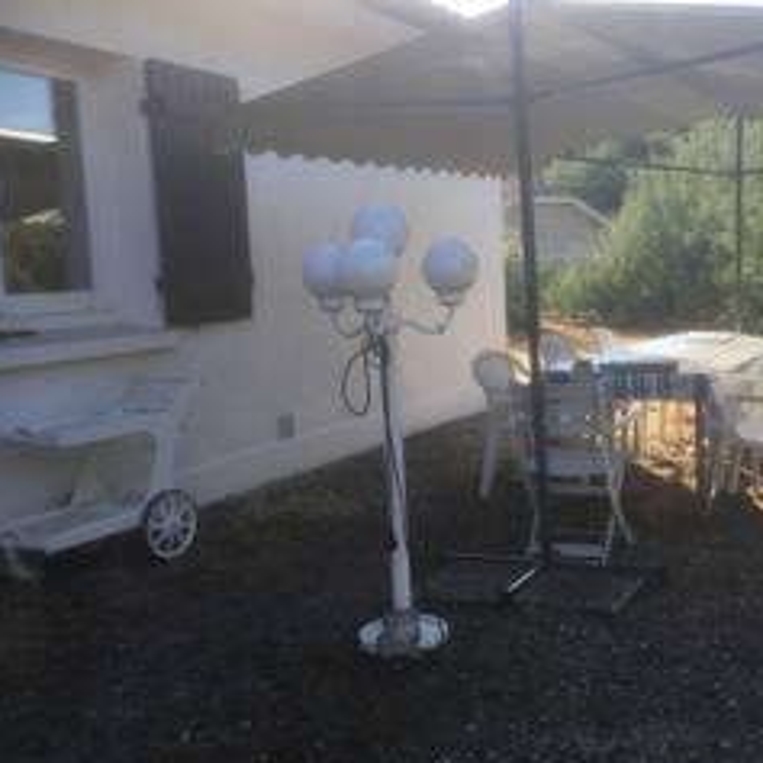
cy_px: 357
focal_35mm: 39
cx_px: 522
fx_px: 973
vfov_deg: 42.8
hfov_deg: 42.1
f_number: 2.2
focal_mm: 4.15
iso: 25
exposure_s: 1/343
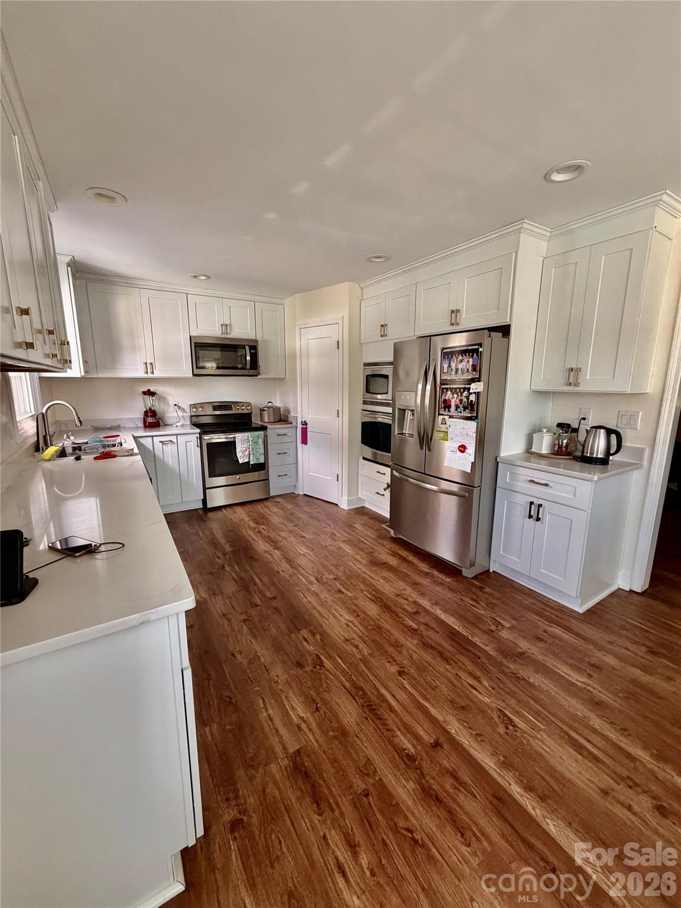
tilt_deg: -10.0
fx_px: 367
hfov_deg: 85.7
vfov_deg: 102.1
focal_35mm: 14
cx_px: 340
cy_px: 454
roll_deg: +0.5
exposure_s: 1/112
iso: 320
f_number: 2.2
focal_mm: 2.22
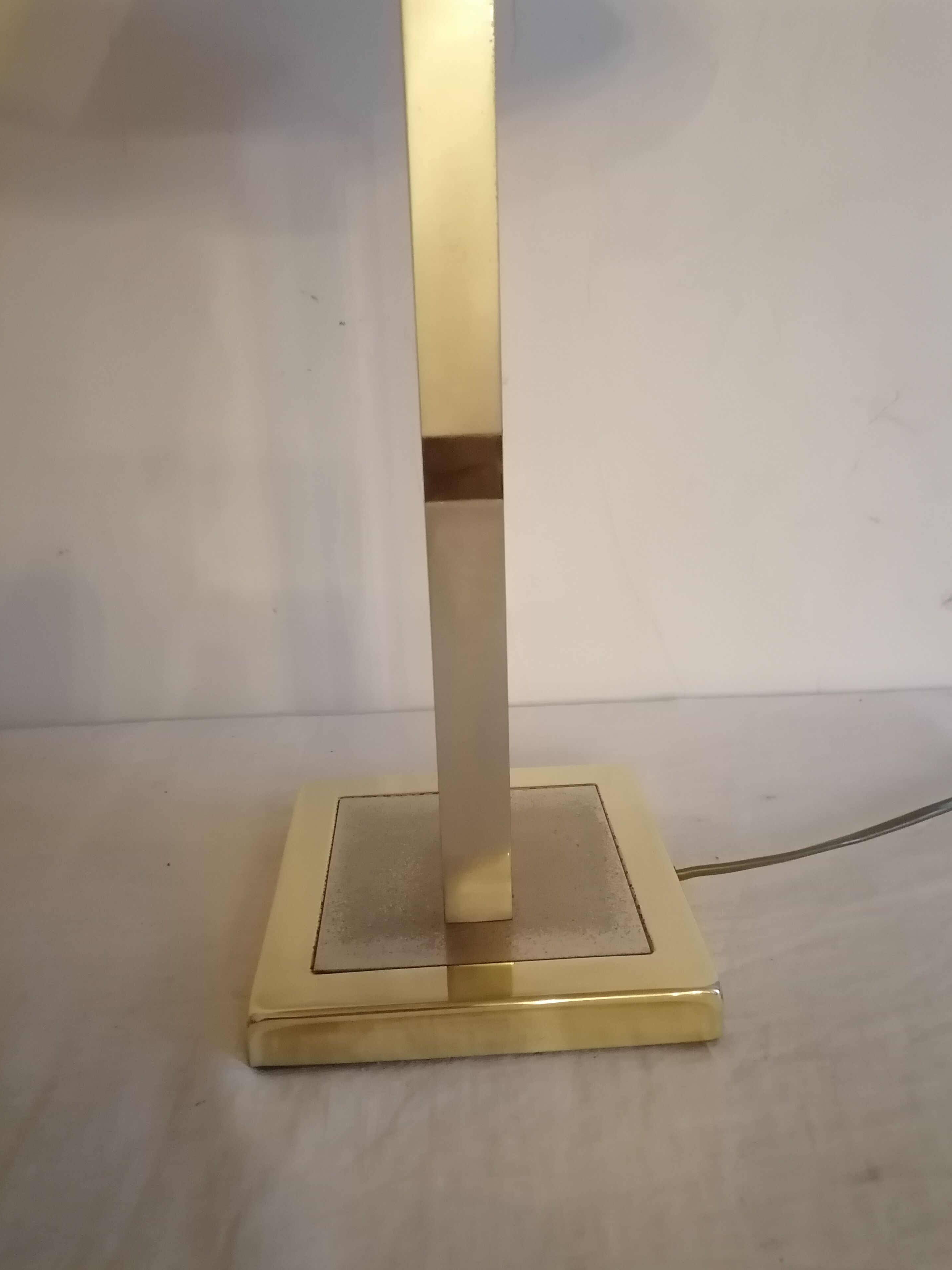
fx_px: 990
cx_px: 477
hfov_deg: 51.4
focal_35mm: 27
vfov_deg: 65.3
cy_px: 632
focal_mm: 5.4
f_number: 1.8
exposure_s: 1/25
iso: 1000
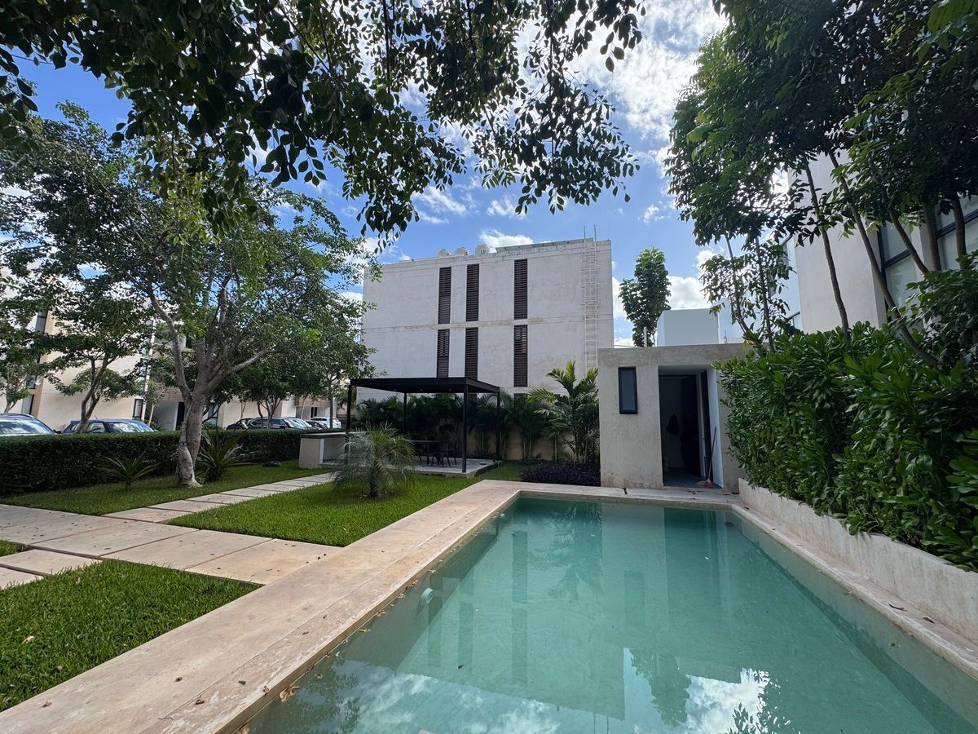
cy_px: 367
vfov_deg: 85.7
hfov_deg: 102.1
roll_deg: -1.0
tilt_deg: +8.6
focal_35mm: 14
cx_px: 489
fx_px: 396
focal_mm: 2.22
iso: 50
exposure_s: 1/921
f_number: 2.2
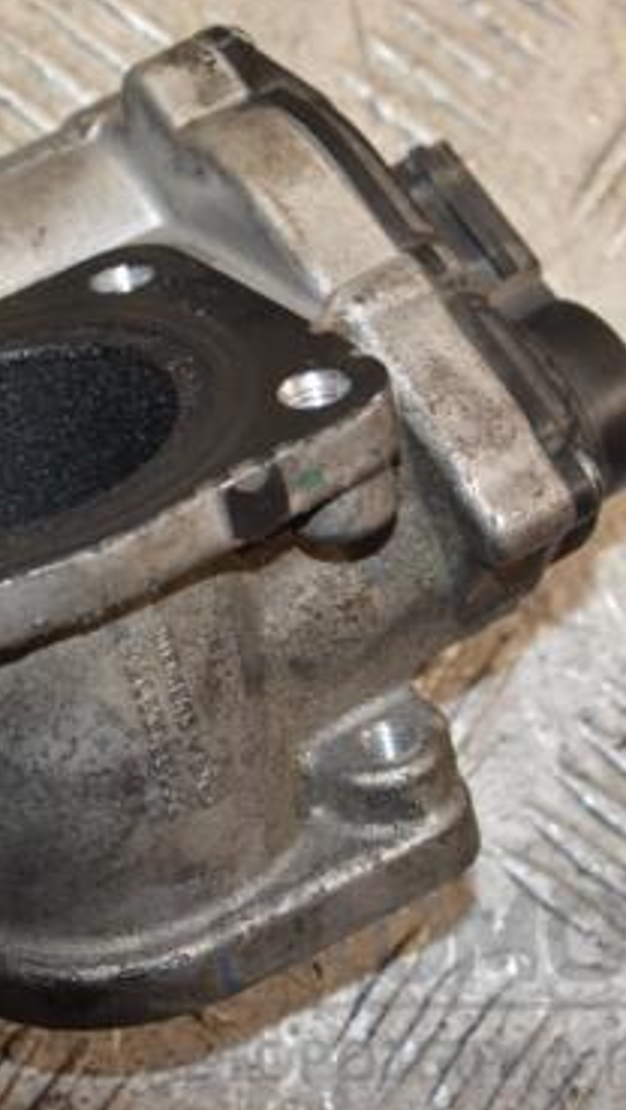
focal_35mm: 115
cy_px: 535
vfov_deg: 18.6
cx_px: 84
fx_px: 3384
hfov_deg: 10.5
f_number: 5
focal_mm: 45
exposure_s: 1/200
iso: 800
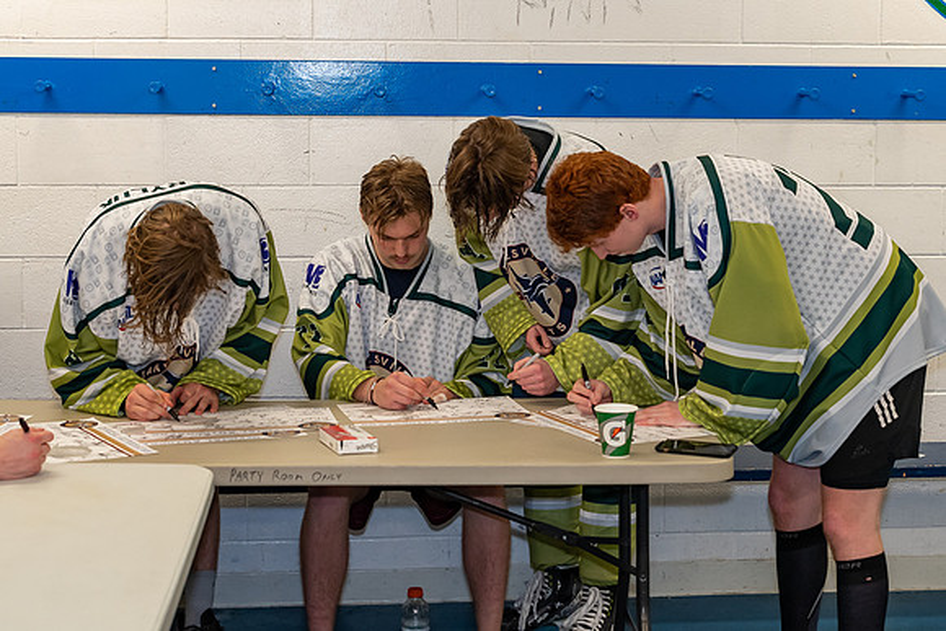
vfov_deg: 21.7
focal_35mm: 63
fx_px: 1645
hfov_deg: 32.1
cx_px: 465
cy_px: 271
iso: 1250
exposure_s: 1/160
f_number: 3.5
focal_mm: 36
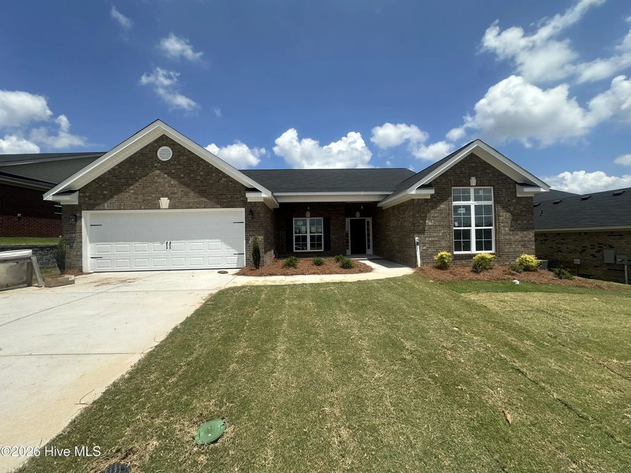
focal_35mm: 14
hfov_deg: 102.1
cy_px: 236
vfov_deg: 85.7
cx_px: 316
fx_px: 255
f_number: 2.2
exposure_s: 1/2817
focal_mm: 2.22
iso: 50
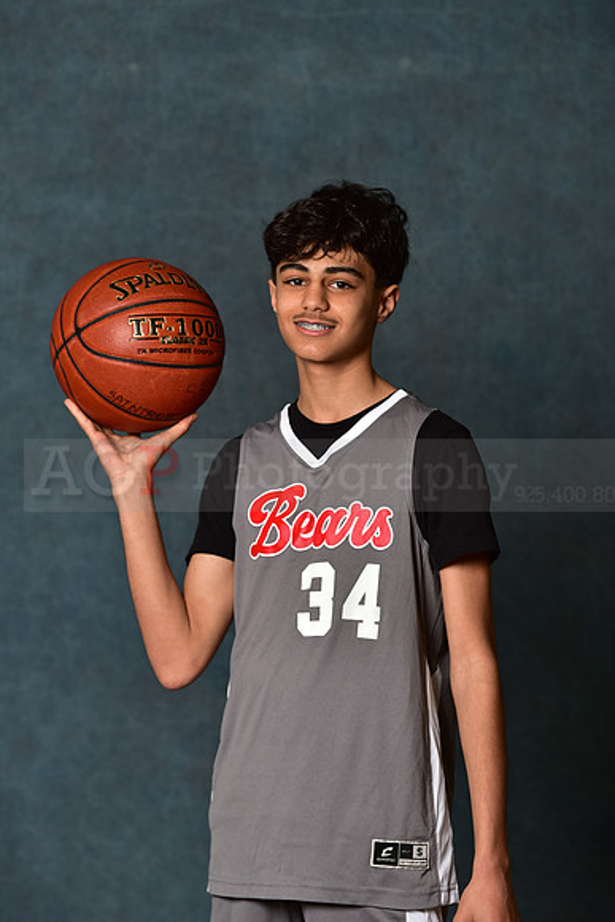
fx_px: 4097
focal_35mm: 160
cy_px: 461
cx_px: 308
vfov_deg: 12.8
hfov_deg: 8.6
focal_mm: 160
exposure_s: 1/200
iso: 200
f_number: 4.5
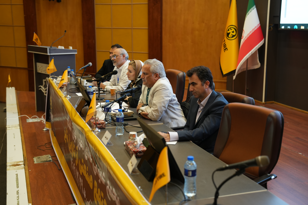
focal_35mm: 50
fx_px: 428
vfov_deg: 27.0
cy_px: 102
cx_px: 154
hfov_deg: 39.6
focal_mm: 50
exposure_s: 1/60
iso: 1250
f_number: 2.8
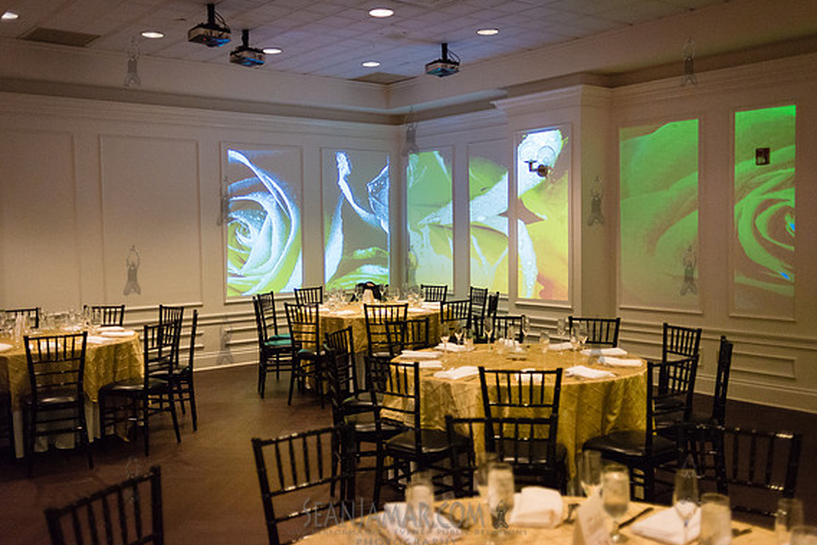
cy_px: 270
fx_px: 817
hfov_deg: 53.1
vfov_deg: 36.9
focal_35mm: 36
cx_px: 410
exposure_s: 1/500
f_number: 2
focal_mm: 35
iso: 4000
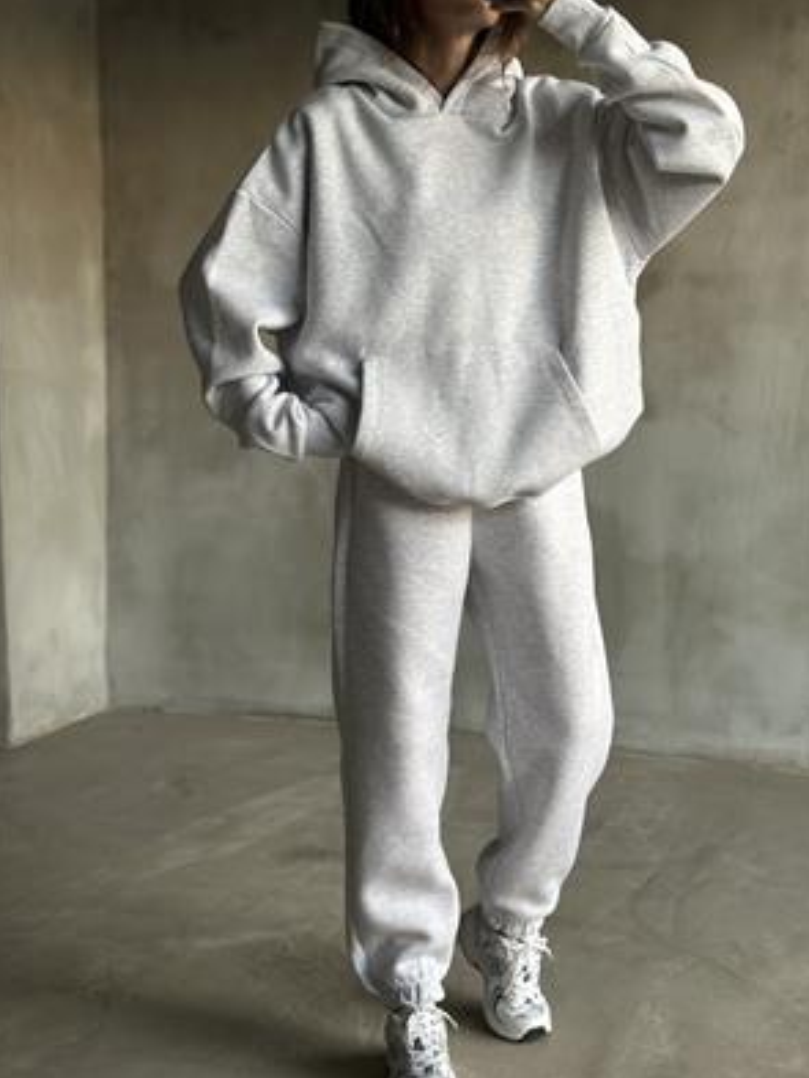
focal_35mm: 52
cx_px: 428
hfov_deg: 28.0
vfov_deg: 36.8
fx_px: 1619
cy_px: 576
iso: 200
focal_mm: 6.86
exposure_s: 1/60
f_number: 1.78
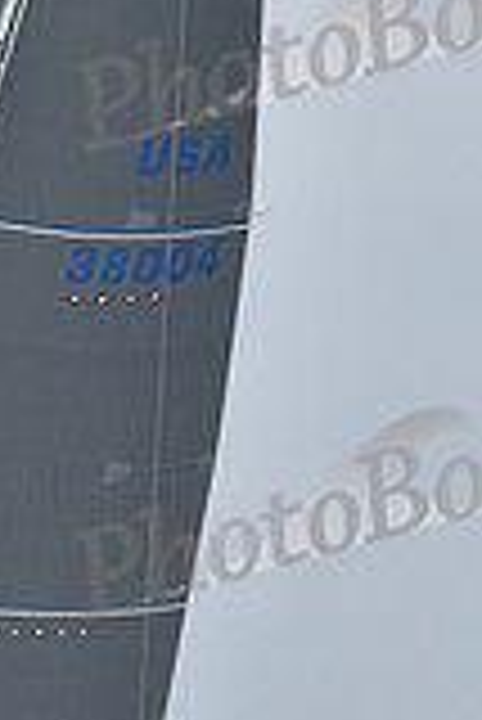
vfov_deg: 8.1
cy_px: 333
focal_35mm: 253
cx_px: -155
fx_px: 5070
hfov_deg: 5.4
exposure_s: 1/800
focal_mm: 70
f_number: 11
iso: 250
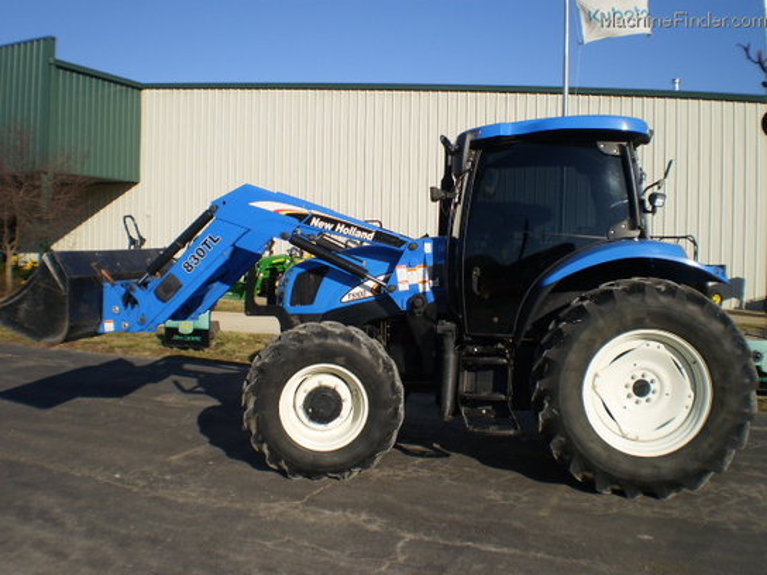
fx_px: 798
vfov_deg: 39.7
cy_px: 288
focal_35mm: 36
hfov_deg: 51.4
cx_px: 384
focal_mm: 6.3
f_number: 4.6
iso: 64
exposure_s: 1/800
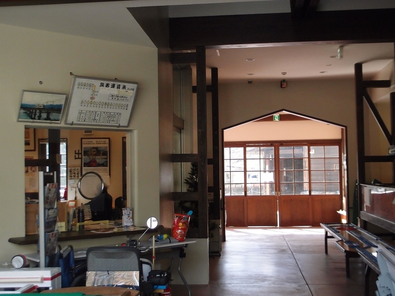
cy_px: 148
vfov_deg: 31.5
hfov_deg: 41.2
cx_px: 198
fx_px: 525
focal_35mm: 46
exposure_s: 1/1000
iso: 500
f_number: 2
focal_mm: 9.87
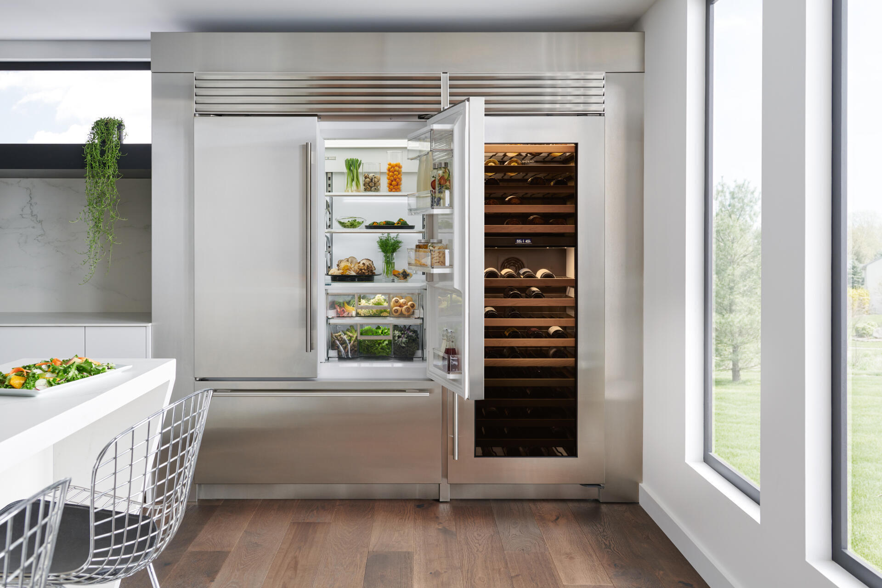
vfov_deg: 38.9
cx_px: 441
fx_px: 833
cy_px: 294
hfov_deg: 55.8
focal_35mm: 34
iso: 200
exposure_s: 2.5
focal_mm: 34
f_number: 8
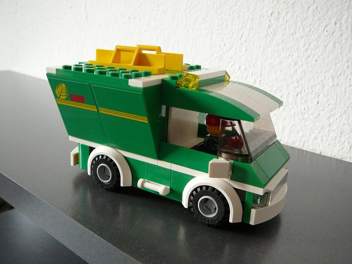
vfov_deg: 40.7
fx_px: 356
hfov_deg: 52.6
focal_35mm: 35
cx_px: 176
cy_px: 132
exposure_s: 1/15
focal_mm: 5.2
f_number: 2.8
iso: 200
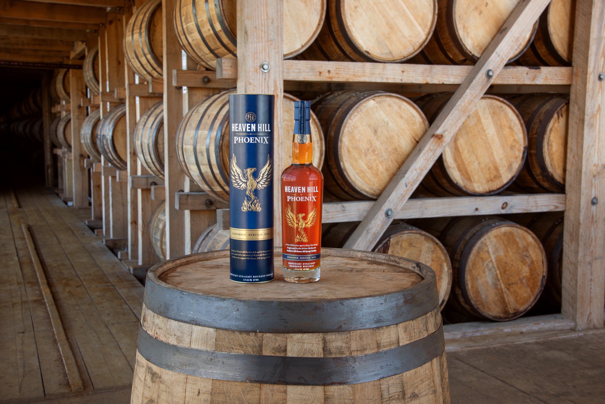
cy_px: 202
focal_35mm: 44
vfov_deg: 30.5
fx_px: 740
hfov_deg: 44.5
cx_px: 302
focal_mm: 44
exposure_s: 1/6
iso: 64
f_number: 8
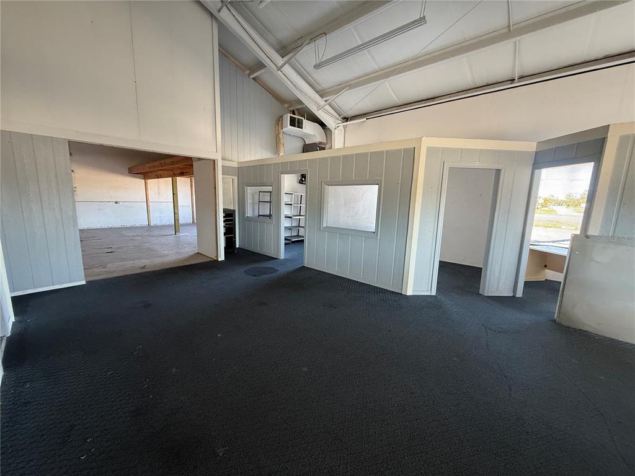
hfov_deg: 102.1
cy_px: 238
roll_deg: -1.5
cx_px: 318
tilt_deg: -6.4
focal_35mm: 14
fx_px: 257
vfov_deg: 85.7
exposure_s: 1/99
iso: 200
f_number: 2.2
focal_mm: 2.22
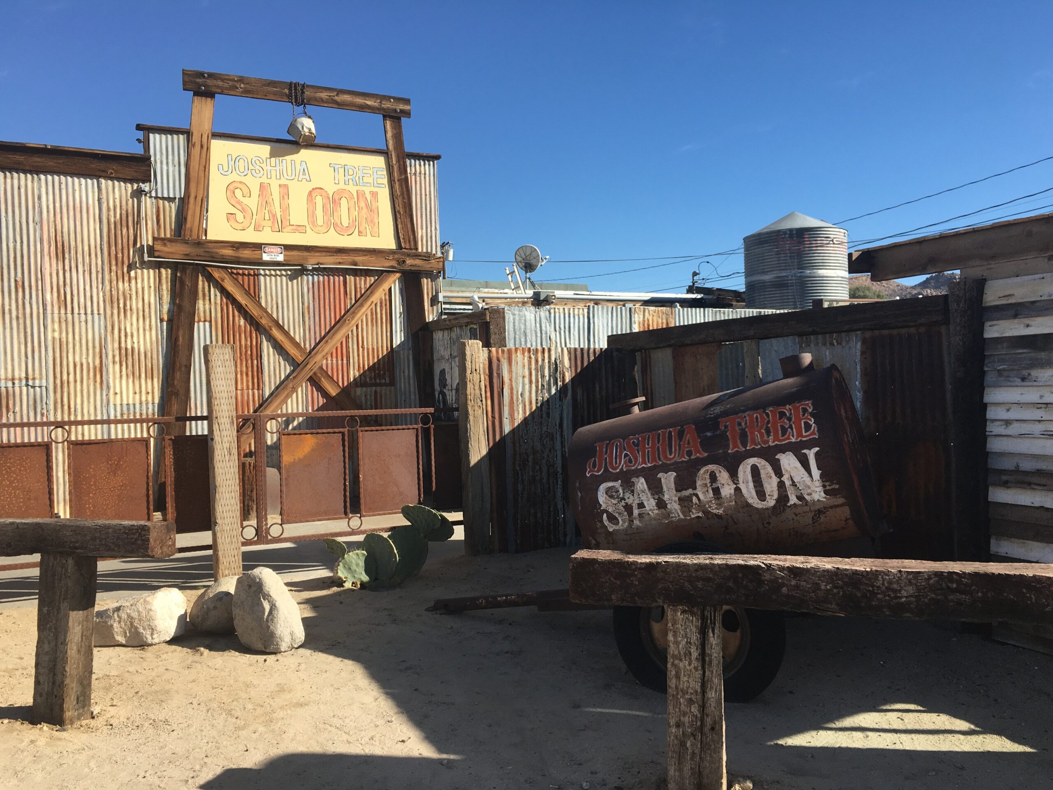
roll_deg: +1.8
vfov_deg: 48.2
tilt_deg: -1.6
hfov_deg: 61.7
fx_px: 882
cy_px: 395
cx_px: 526
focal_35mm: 29
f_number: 2.2
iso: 25
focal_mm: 4.15
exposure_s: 1/1221
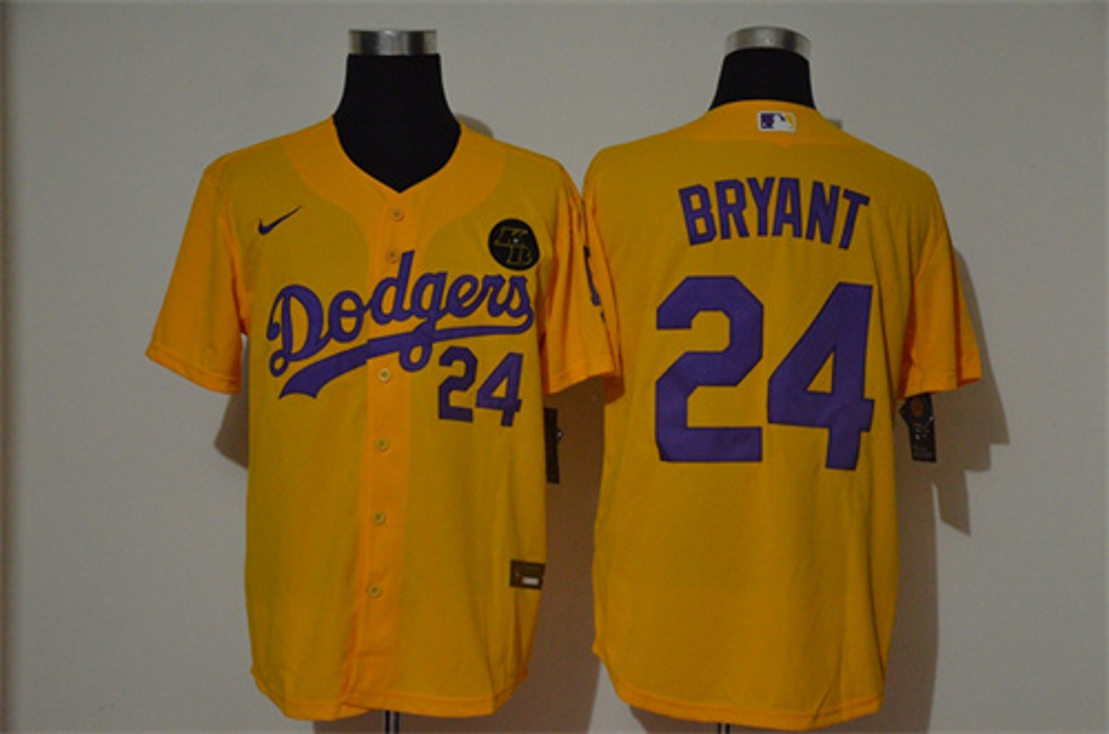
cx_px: 554
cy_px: 367
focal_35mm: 72
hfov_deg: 28.1
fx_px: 2213
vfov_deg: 18.8
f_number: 4.5
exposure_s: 1/30
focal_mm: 48
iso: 4000
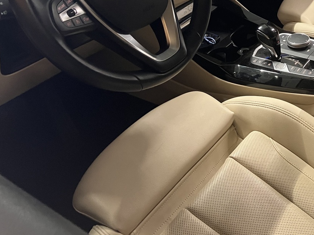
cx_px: 249
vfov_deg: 28.8
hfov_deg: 37.6
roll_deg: +1.4
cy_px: 35
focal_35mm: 49
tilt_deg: -28.2
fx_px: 444
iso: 320
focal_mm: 3.99
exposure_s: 1/44
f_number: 1.8
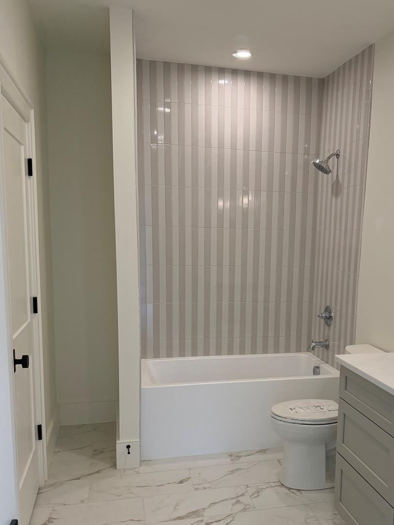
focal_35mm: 34
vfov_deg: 53.5
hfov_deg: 41.2
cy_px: 320
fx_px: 516
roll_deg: -2.2
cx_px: 268
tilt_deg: -9.2
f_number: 1.78
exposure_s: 1/227
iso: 200
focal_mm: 6.76
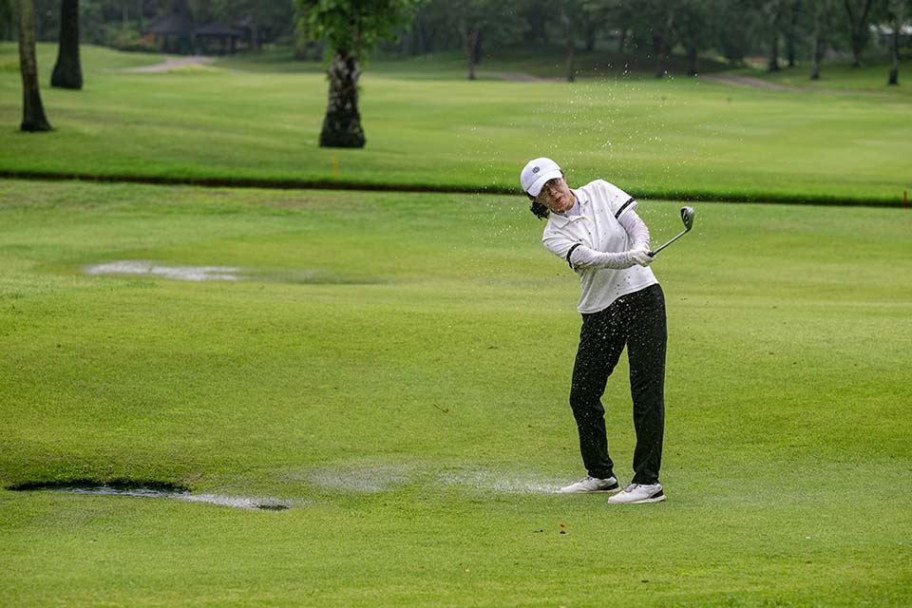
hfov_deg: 13.2
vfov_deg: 8.9
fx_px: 3926
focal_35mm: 155
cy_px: 304
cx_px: 456
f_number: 5.6
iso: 900
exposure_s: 1/800
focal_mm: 155
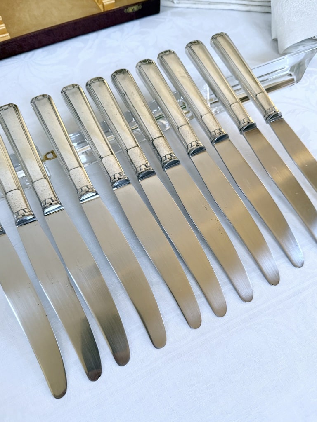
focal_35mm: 24
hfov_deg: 56.8
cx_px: 158
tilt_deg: -62.0
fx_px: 293
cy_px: 211
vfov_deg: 71.6
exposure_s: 1/50
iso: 320
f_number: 1.78
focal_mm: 6.76
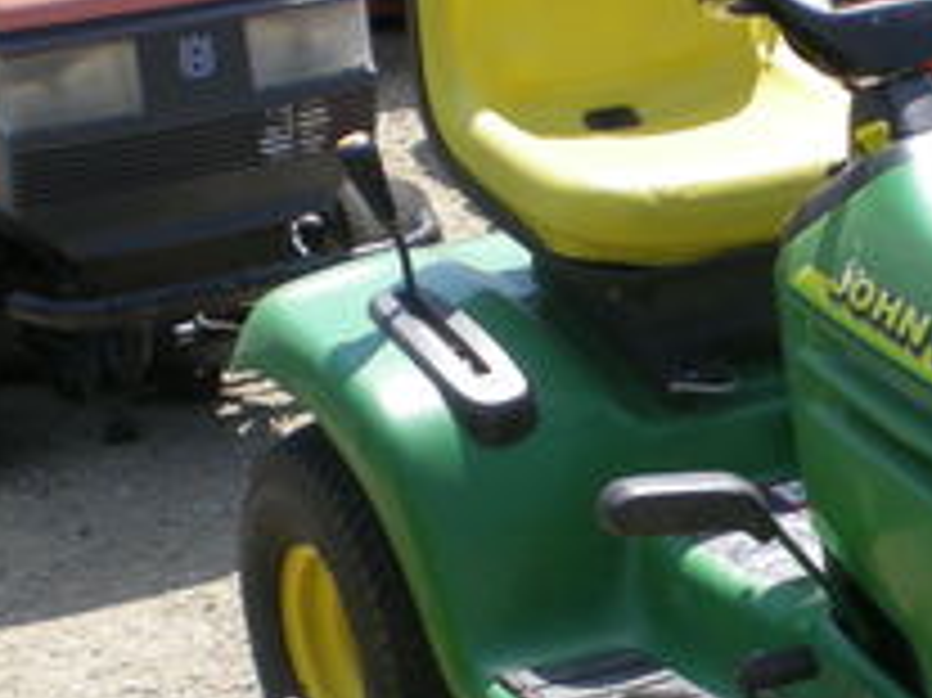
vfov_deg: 14.6
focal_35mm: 100
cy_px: 626
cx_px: 914
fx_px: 2691
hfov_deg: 19.1
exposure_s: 1/220
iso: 50
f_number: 4.6
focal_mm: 6.3
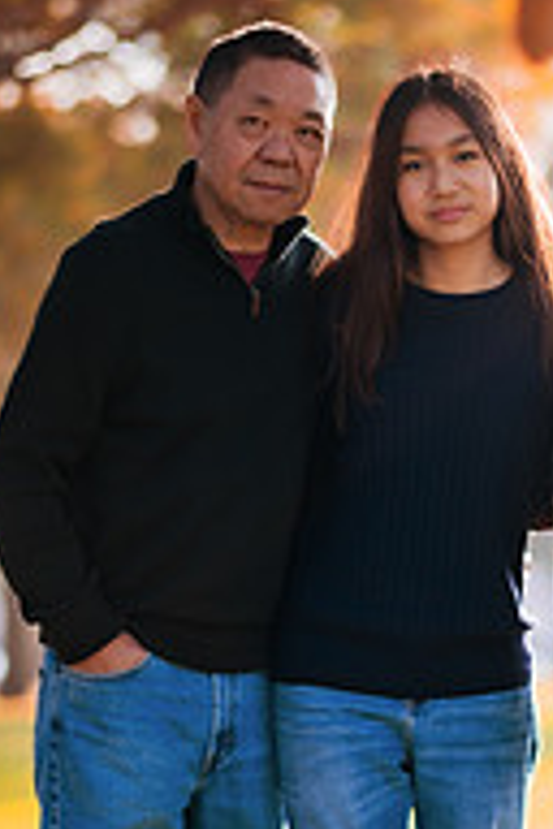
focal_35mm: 136
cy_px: 570
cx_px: 445
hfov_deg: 10.1
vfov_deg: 15.0
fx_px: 3133
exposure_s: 1/800
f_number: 1.4
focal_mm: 58
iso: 80
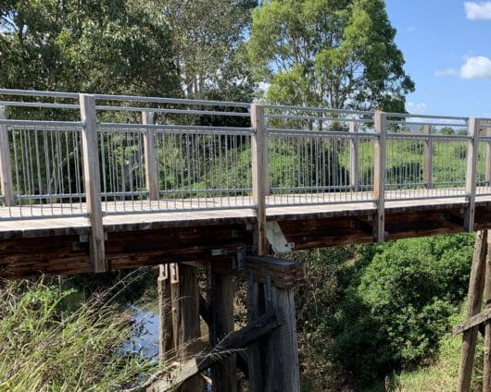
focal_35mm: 49
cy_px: 293
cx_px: 392
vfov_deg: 30.3
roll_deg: -1.0
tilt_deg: -12.0
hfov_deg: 36.8
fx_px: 712
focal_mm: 4.25
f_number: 1.8
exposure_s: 1/972
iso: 25
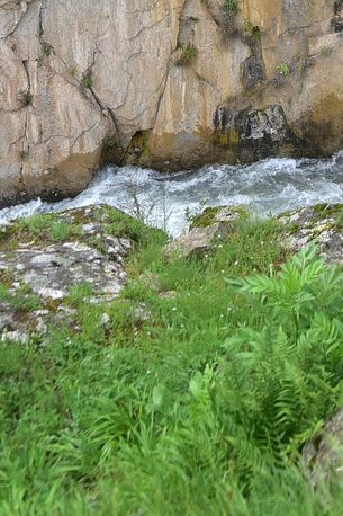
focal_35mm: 142
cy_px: -170
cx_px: 216
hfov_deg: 9.6
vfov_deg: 13.9
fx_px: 2031
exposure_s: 1/125
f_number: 4.5
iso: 160
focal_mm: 50
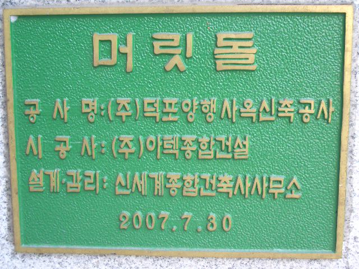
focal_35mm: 49
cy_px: 134
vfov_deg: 29.7
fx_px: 508
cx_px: 180
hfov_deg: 38.9
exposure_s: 1/50
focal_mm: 8.2
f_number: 3.1
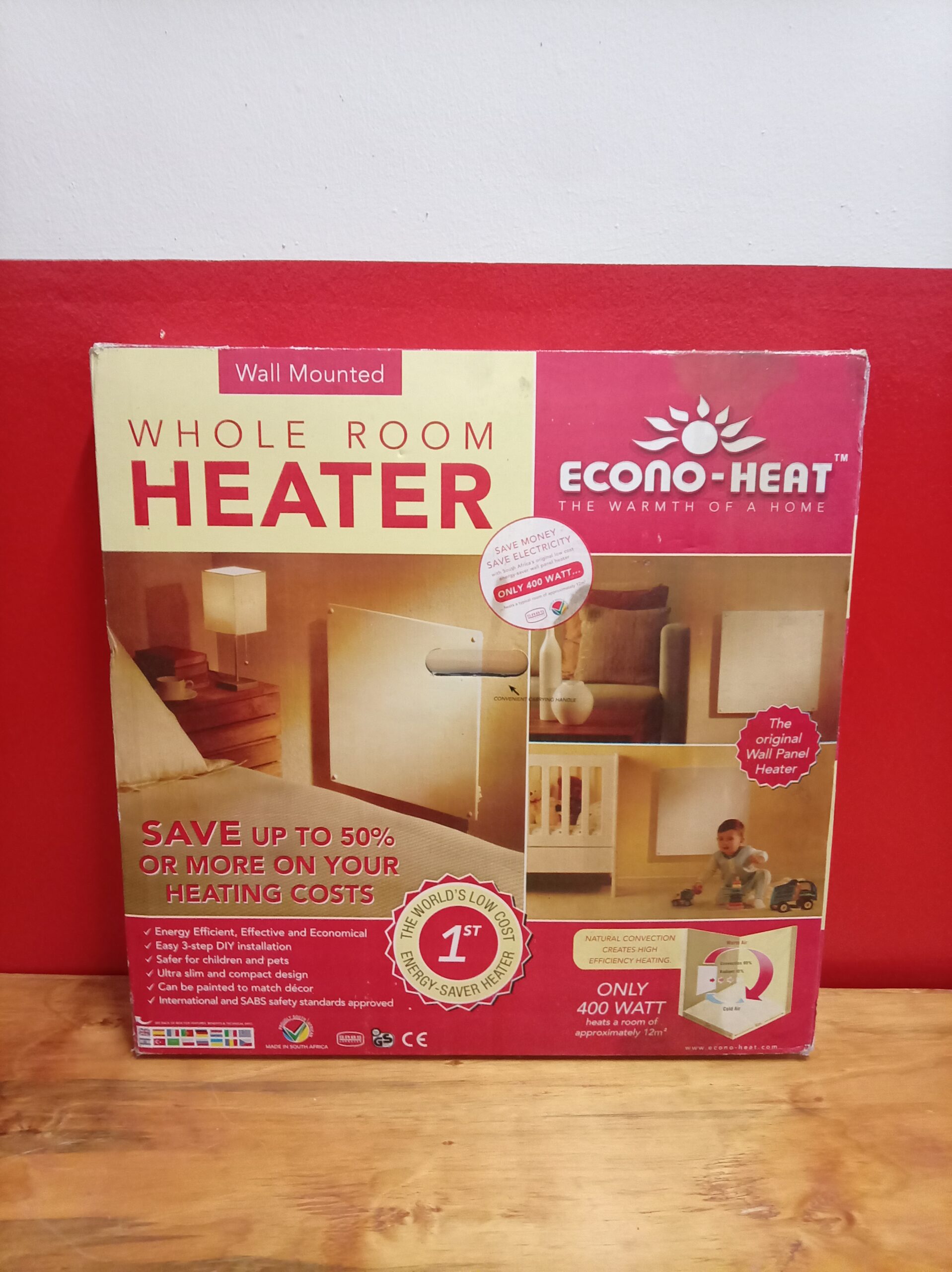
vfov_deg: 69.4
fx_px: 918
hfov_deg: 54.8
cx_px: 476
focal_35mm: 25
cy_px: 636
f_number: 1.8
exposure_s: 1/20
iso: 1443
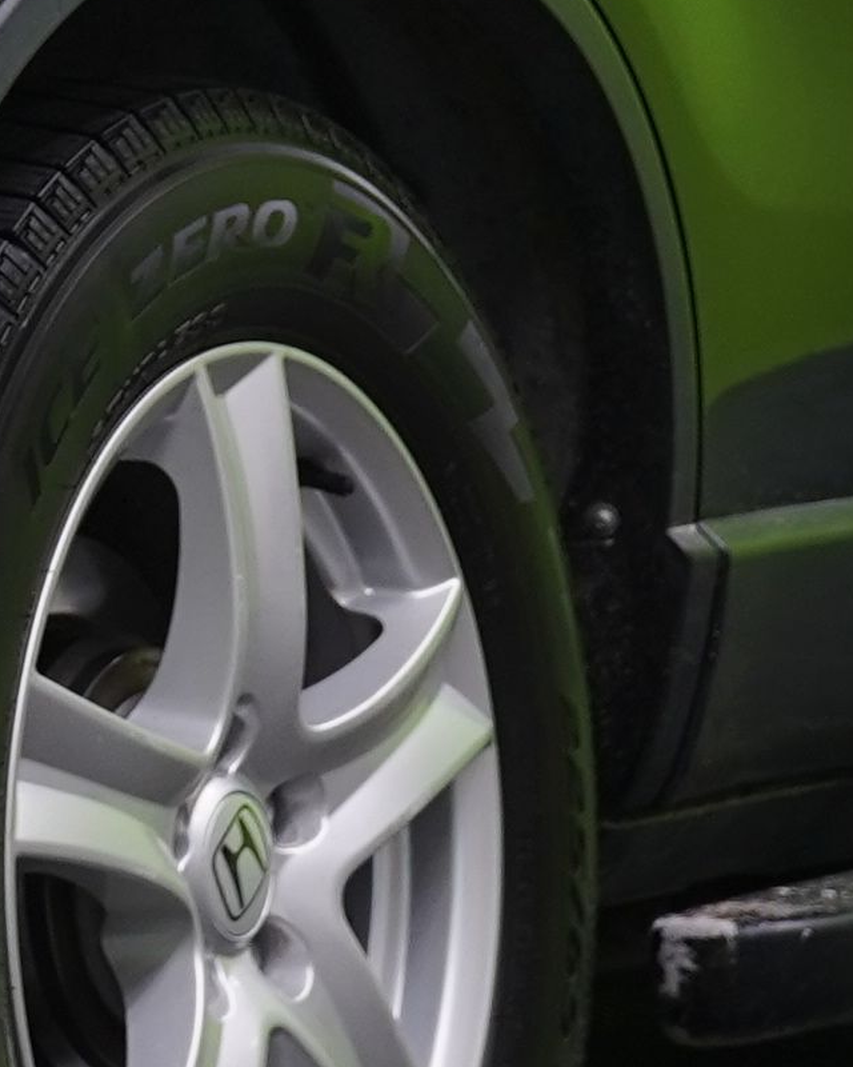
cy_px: -404
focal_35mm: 387
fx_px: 12213
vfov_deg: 5.0
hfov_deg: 4.0
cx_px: -657
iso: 500
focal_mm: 55
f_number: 5
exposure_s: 1/30
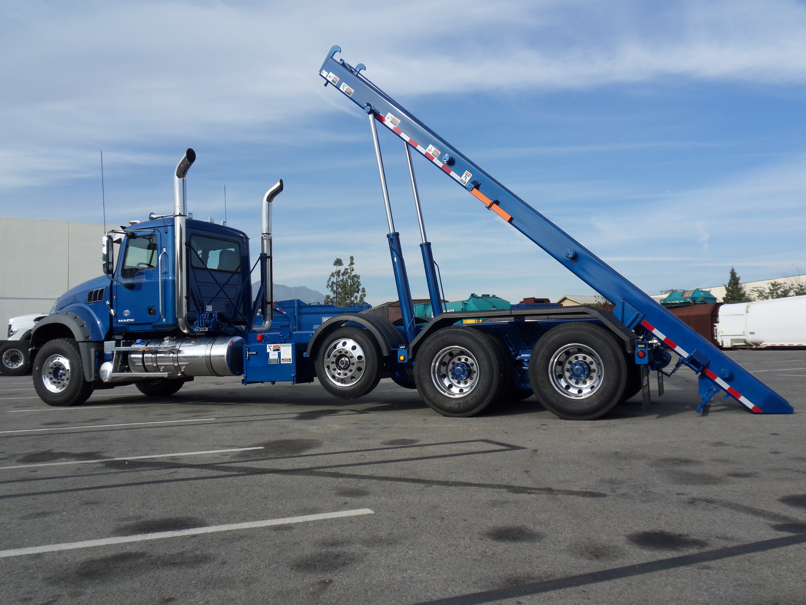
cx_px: 403
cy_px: 302
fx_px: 745
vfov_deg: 44.2
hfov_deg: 56.8
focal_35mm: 32
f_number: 8.2
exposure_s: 1/180
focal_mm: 5.6
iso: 80
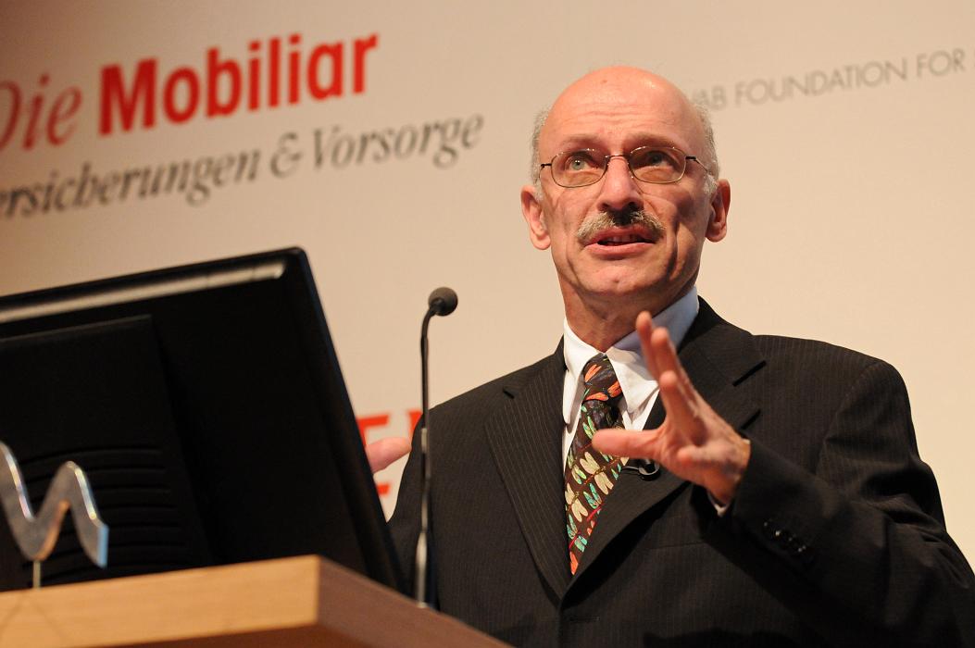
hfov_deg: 14.0
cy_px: 324
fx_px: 3977
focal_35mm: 147
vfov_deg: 9.3
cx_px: 488
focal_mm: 98
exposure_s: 1/125
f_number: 3.2
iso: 1600
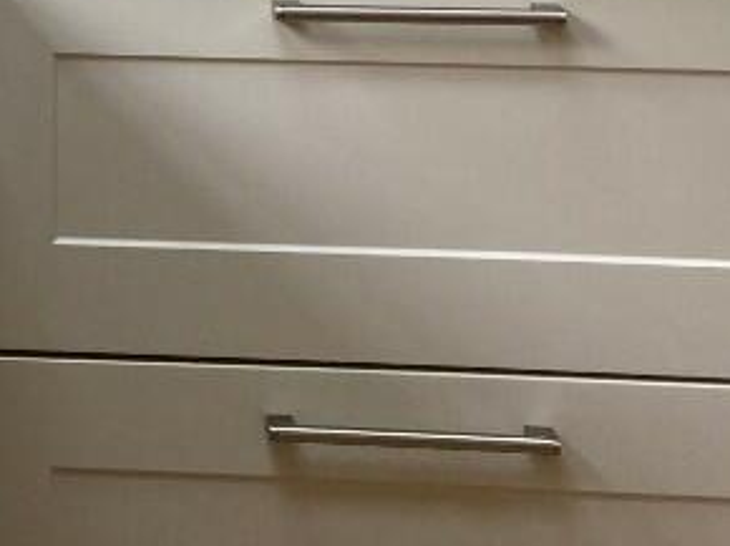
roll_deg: +0.7
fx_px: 2086
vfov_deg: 13.5
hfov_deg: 18.4
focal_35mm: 99
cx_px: -244
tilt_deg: -1.8
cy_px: -400
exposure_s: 1/84
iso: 80
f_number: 1.8
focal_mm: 3.99
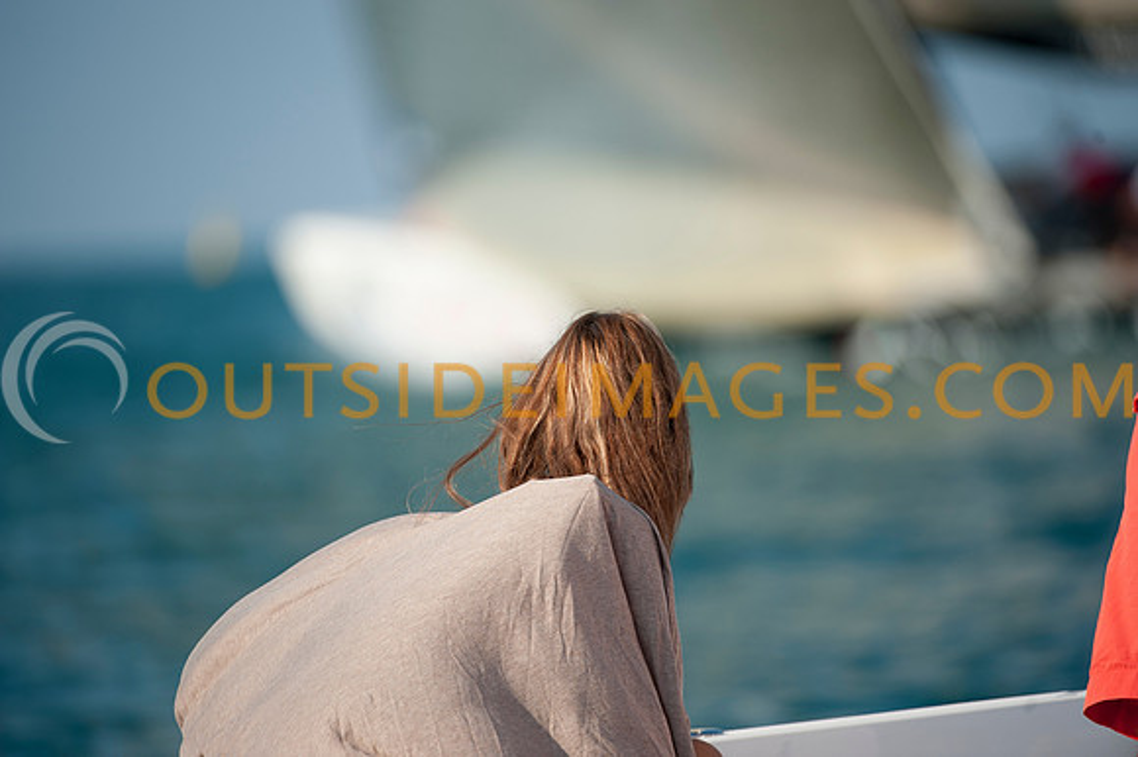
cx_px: 569
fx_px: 12637
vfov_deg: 3.4
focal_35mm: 400
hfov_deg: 5.2
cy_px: 378
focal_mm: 400
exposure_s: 1/1000
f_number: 4
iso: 250
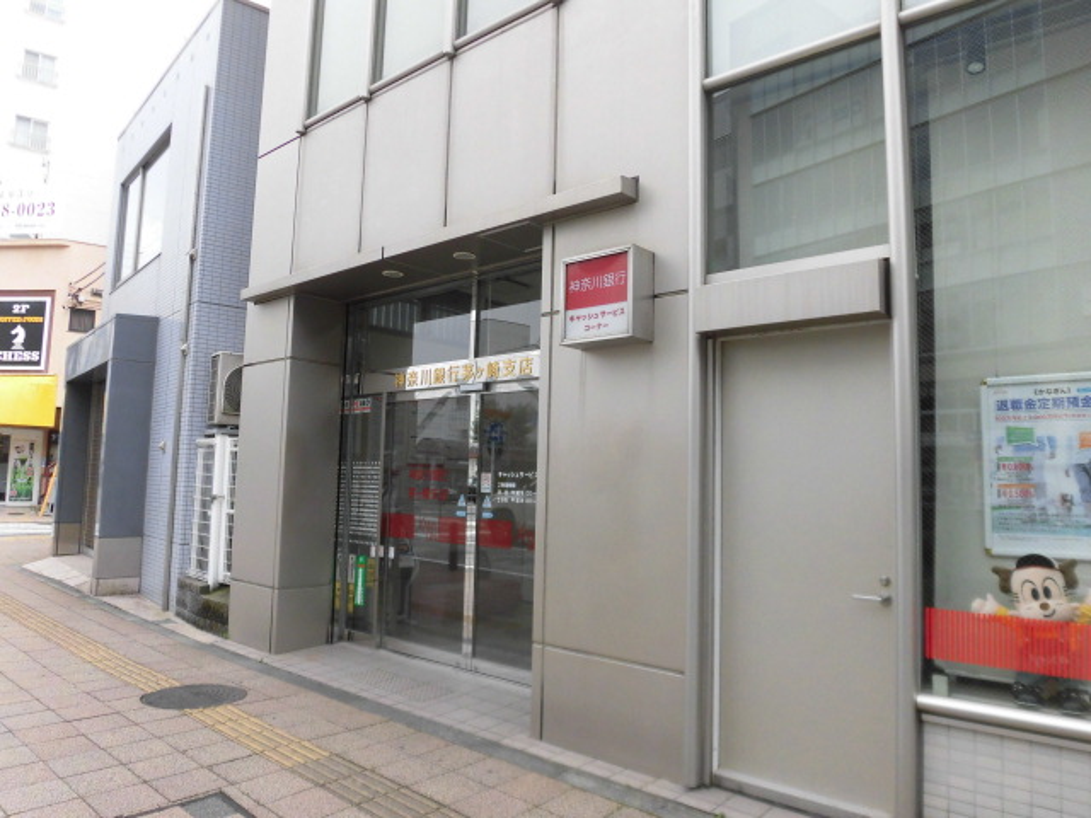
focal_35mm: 24
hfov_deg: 71.6
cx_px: 546
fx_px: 756
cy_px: 409
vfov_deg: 56.8
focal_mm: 4.3
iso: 100
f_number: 3.1
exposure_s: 1/640
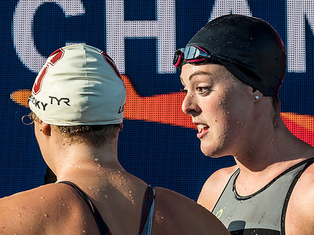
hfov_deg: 3.6
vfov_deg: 2.7
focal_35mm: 543
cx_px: 222
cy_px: 116
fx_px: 4927
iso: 400
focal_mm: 130
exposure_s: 1/1600
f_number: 5.6
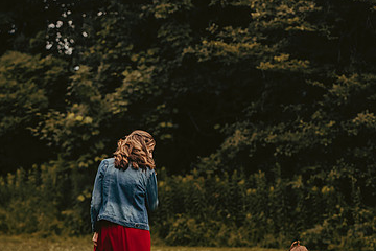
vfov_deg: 9.0
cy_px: 197
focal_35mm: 153
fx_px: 1598
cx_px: 92
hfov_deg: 13.4
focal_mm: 95
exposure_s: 1/2500
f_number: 2.8
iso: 640
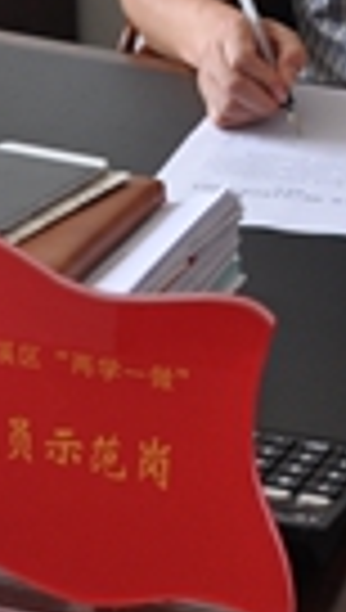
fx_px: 1866
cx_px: 521
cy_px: 18
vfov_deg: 18.2
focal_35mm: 115
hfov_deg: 10.2
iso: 400
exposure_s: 1/60
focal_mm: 20
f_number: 4
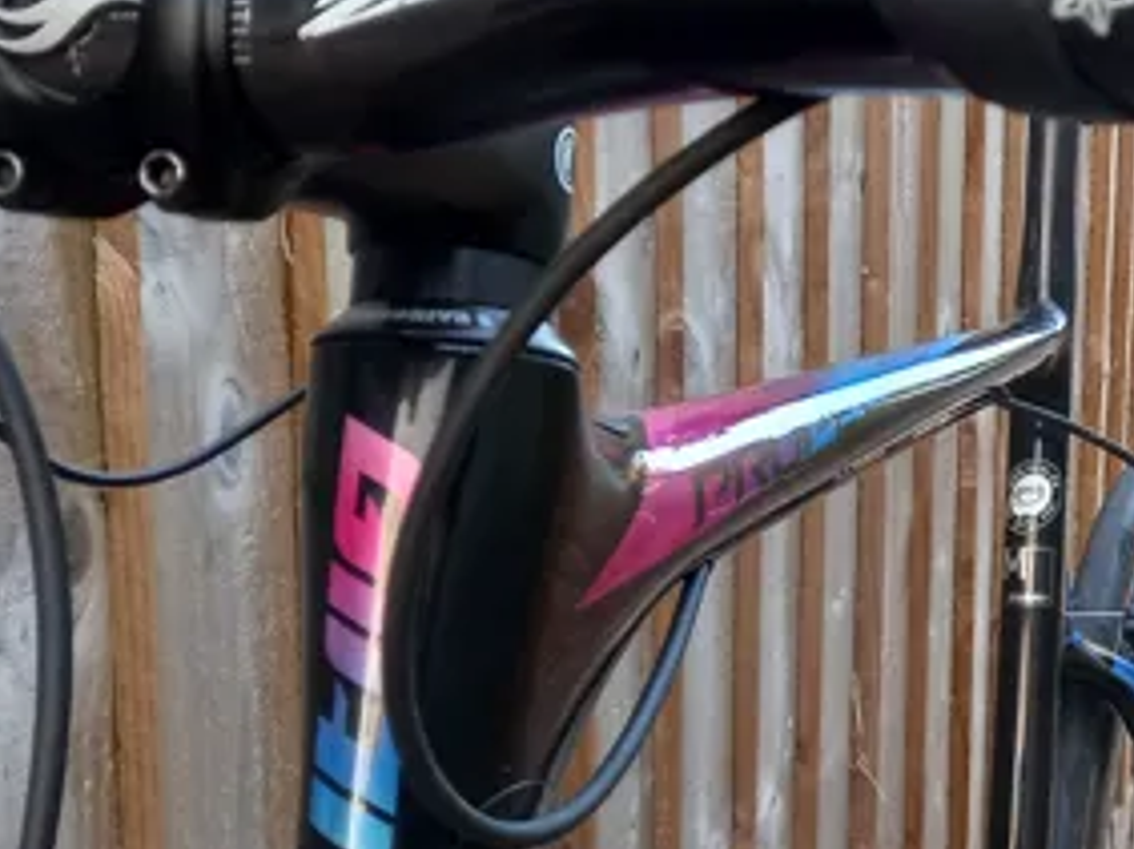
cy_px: 539
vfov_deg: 20.6
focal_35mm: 71
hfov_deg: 25.6
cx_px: 1218
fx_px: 2324
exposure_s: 1/50
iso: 160
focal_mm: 4.6
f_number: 2
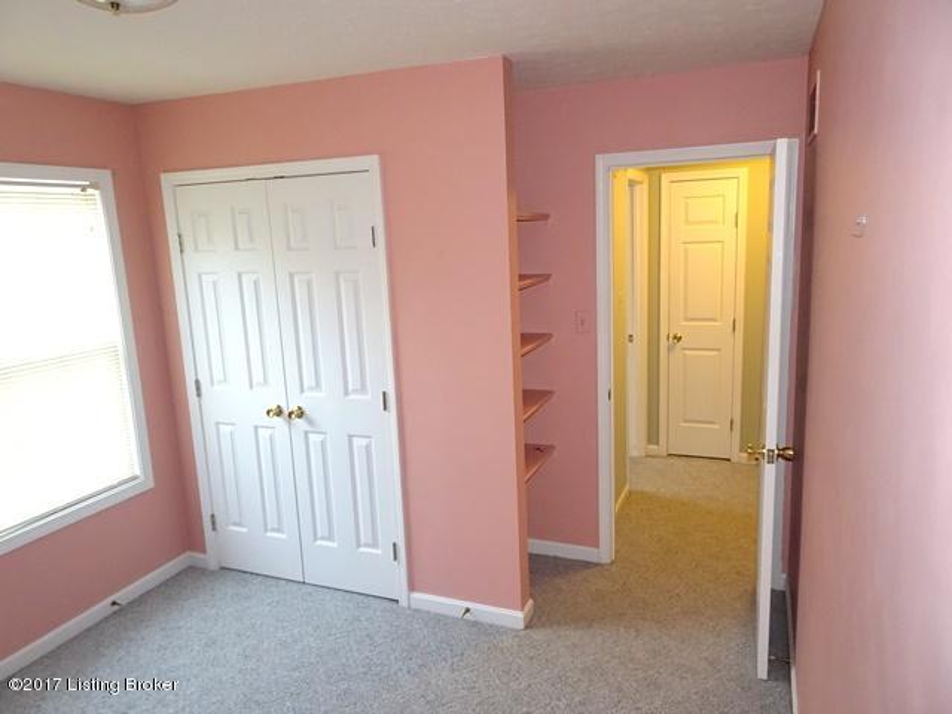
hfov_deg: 71.6
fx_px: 660
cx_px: 476
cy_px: 357
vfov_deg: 56.8
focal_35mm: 24
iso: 640
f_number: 3.5
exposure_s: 1/30
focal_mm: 4.1
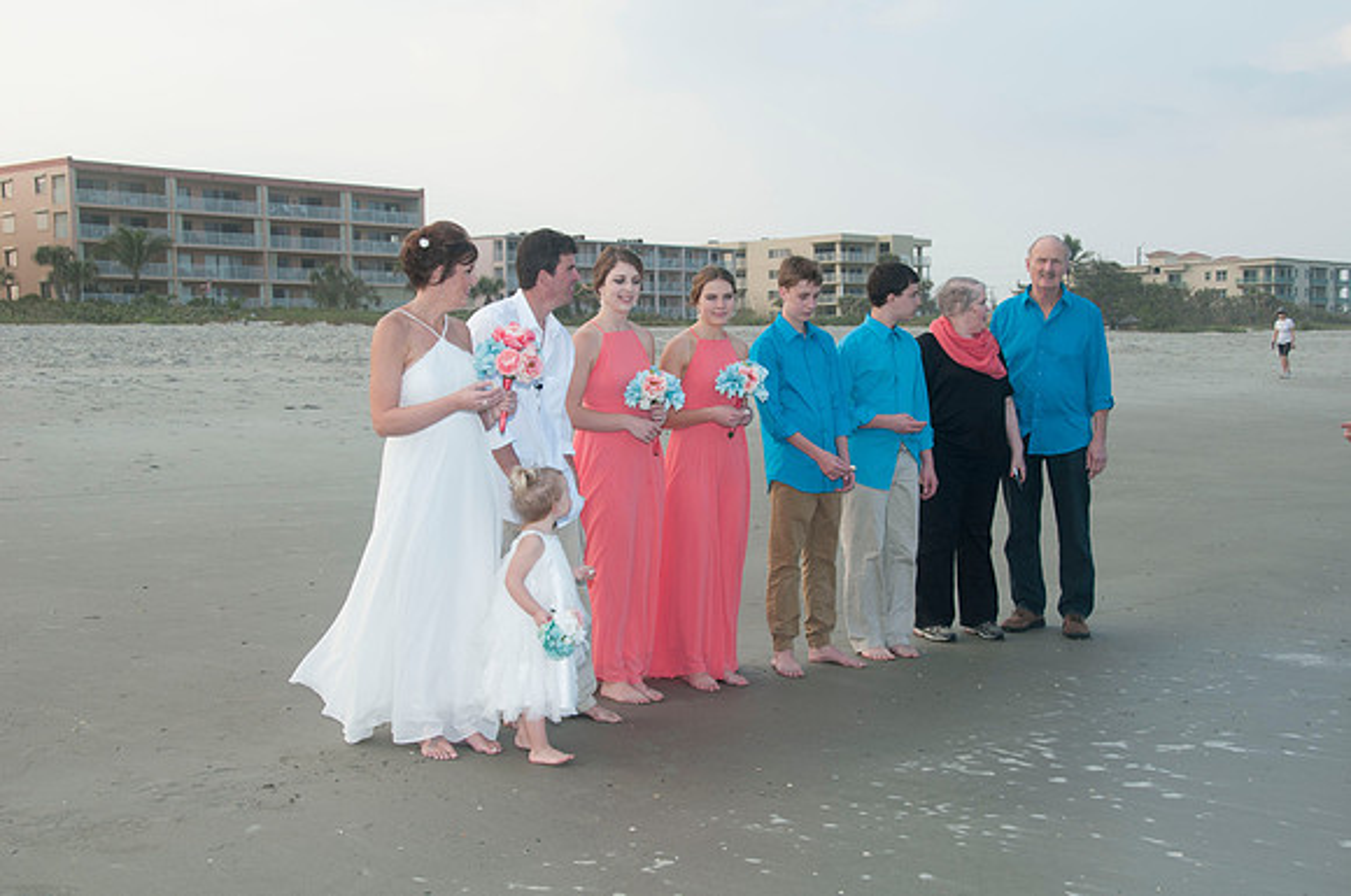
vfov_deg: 28.0
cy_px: 448
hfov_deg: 41.2
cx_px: 676
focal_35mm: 48
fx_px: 1799
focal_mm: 32
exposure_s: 1/250
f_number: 7.1
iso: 100
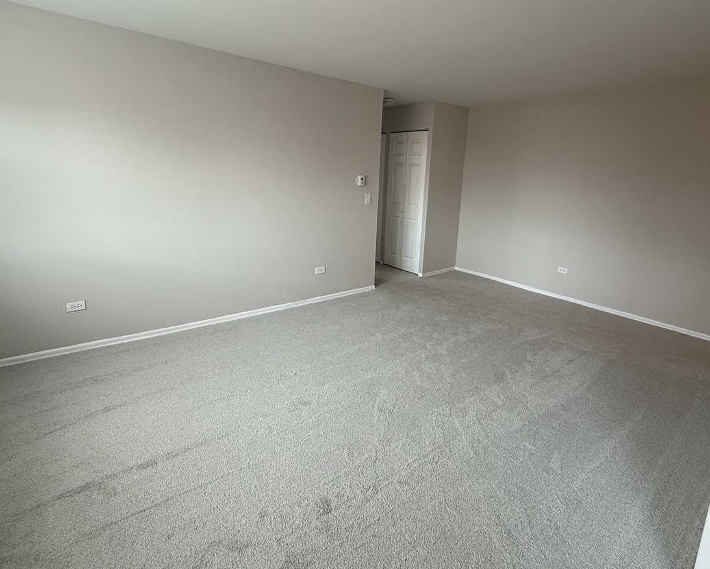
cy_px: 244
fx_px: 378
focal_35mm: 18
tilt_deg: -9.6
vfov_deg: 73.4
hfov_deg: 86.3
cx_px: 364
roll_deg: -2.2
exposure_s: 1/120
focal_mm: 2.22
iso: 160
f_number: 2.2
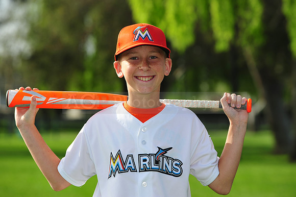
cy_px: 98
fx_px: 1520
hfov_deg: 11.1
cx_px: 148
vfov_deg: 7.4
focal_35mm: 185
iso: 200
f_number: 7.1
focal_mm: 185
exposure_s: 1/500
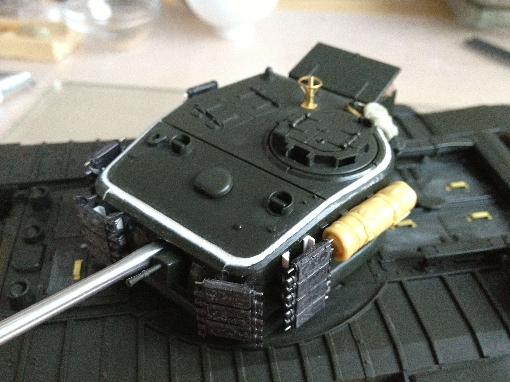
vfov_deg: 40.7
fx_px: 516
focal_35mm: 35
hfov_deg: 52.6
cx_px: 255
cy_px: 191
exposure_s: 1/15
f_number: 2.4
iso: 400
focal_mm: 4.28
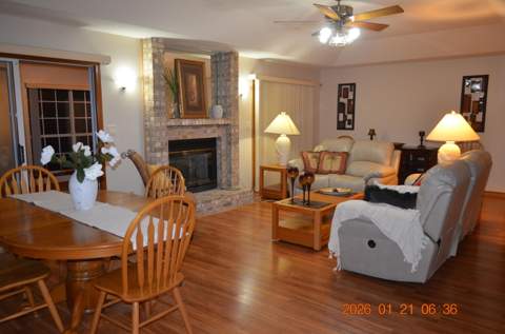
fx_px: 378
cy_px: 167
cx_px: 252
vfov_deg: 47.7
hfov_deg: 67.5
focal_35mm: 27
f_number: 3.5
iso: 720
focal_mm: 18
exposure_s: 1/60
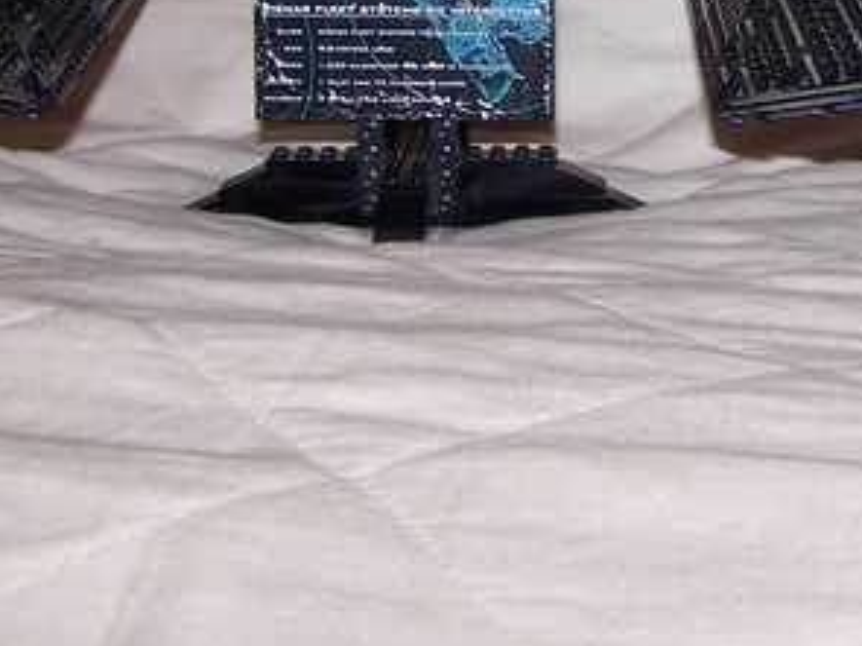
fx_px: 2564
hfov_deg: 18.8
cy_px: -126
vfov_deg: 13.9
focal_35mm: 103
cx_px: 742
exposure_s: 1/60
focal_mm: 6.3
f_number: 2.8
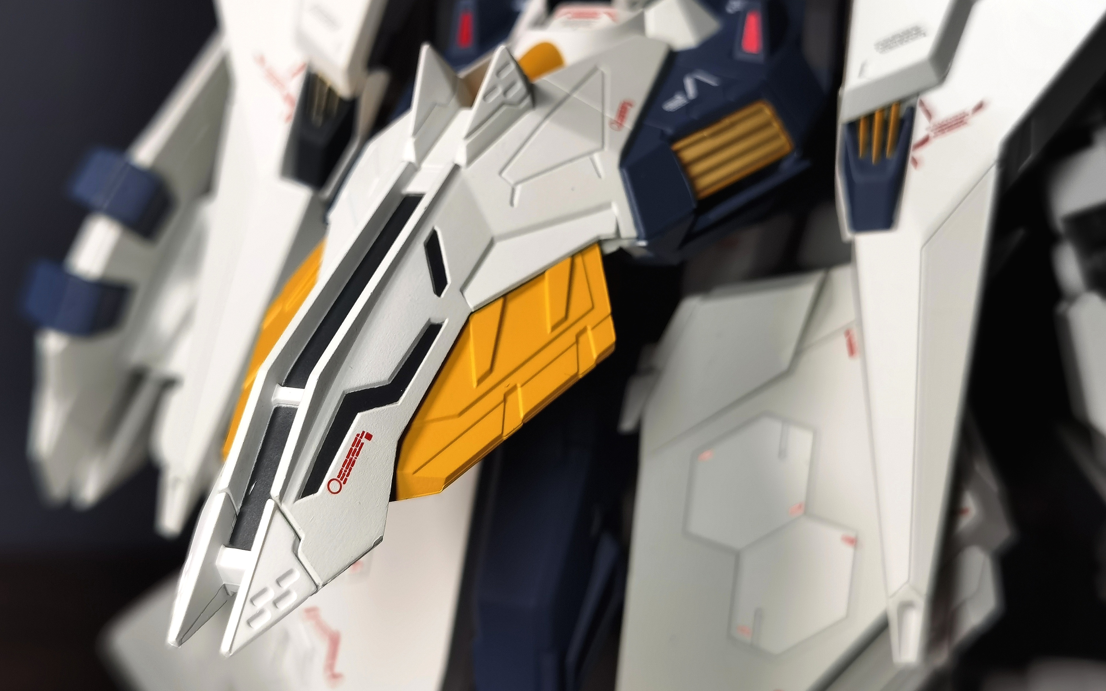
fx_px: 1748
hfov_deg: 35.1
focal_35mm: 58
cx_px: 550
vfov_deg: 22.3
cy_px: 274
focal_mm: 6.71
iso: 50
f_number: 16
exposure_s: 1/120
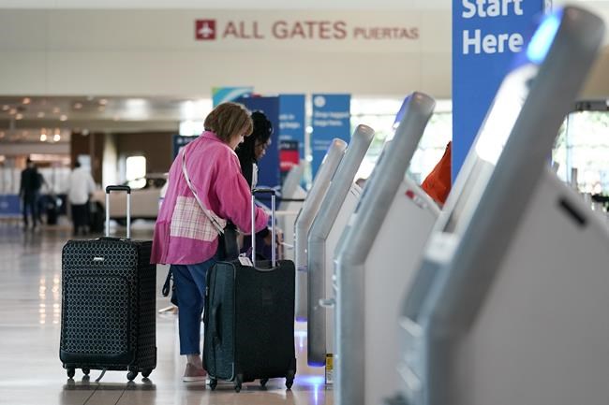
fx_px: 1860
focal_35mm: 110
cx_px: 304
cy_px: 202
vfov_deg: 12.4
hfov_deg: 18.6
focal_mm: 110
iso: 2500
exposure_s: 1/640
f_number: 2.8
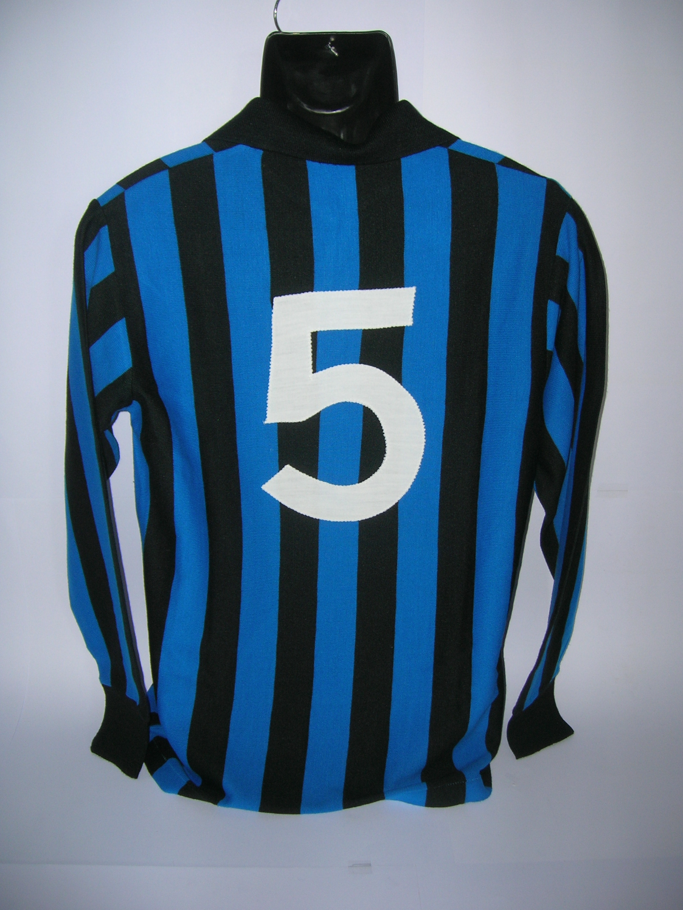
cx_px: 342
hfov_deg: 41.8
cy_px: 455
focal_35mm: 34
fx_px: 894
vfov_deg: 54.0
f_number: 2.9
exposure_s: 1/60.1
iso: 50
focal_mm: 5.7
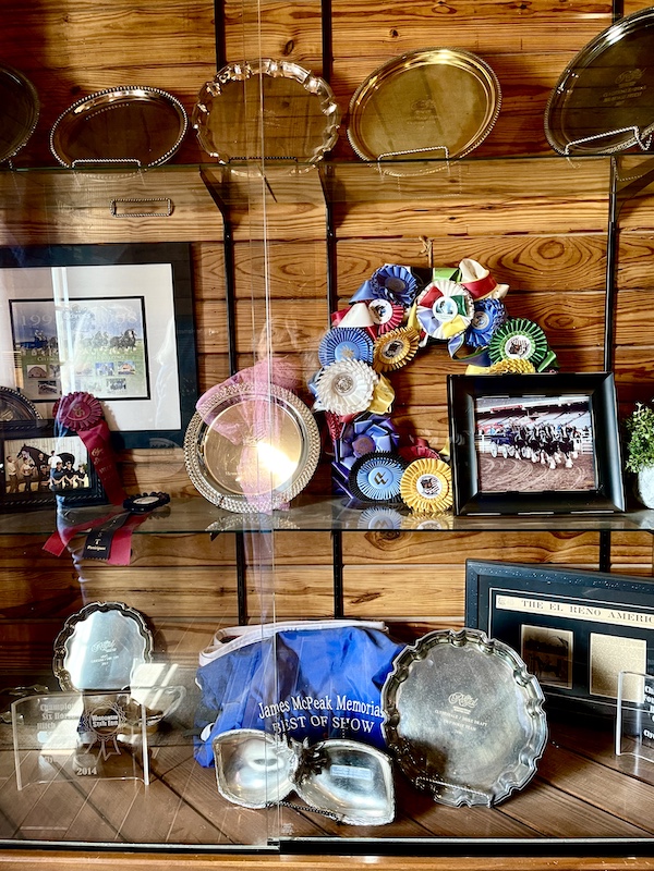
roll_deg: +2.3
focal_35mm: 25
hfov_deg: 54.9
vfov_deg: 69.4
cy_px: 436
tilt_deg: -6.6
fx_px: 630
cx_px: 327
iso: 250
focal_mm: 5.1
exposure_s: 1/60
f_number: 1.6
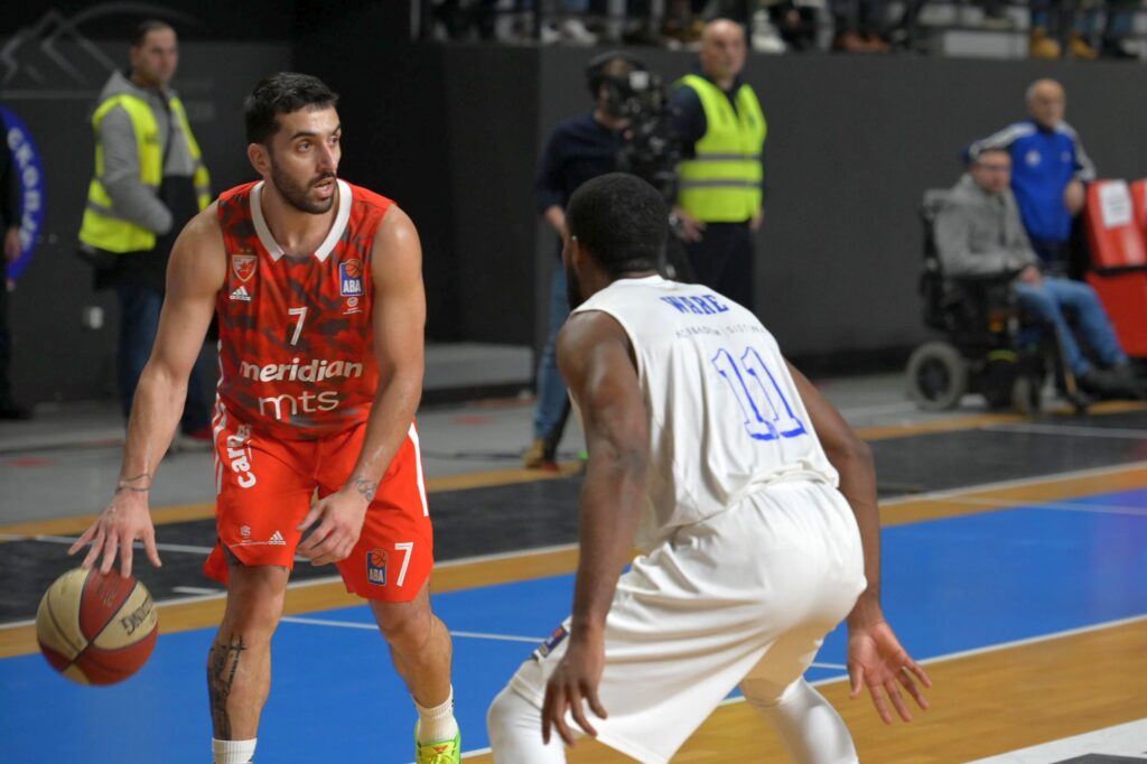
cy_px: 382
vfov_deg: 10.5
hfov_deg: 15.8
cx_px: 574
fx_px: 4140
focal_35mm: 130
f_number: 4
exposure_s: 1/500
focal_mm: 130
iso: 2000
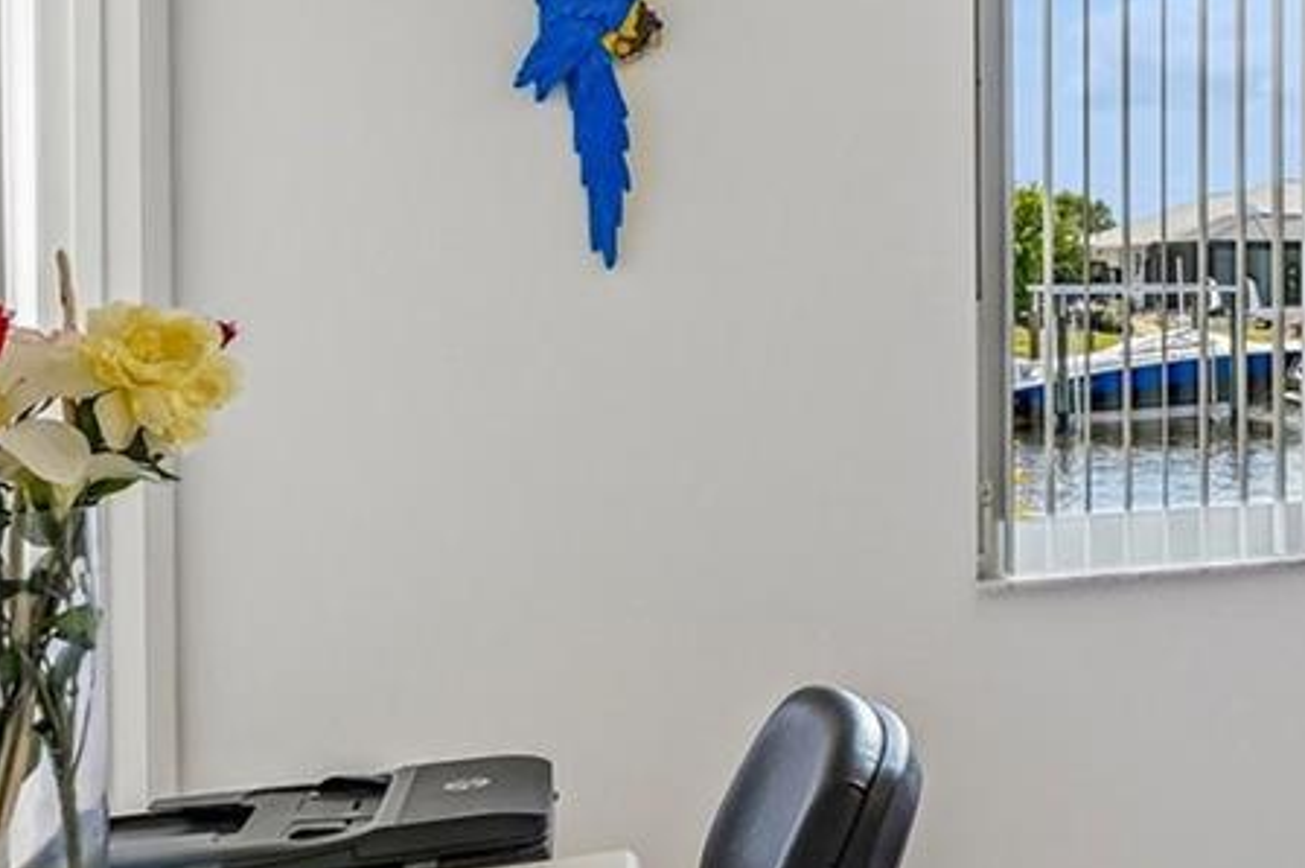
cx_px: 1652
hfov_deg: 31.5
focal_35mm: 50
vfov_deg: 26.7
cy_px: 265
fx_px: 1811
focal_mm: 14
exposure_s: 1/160
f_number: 8
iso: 400
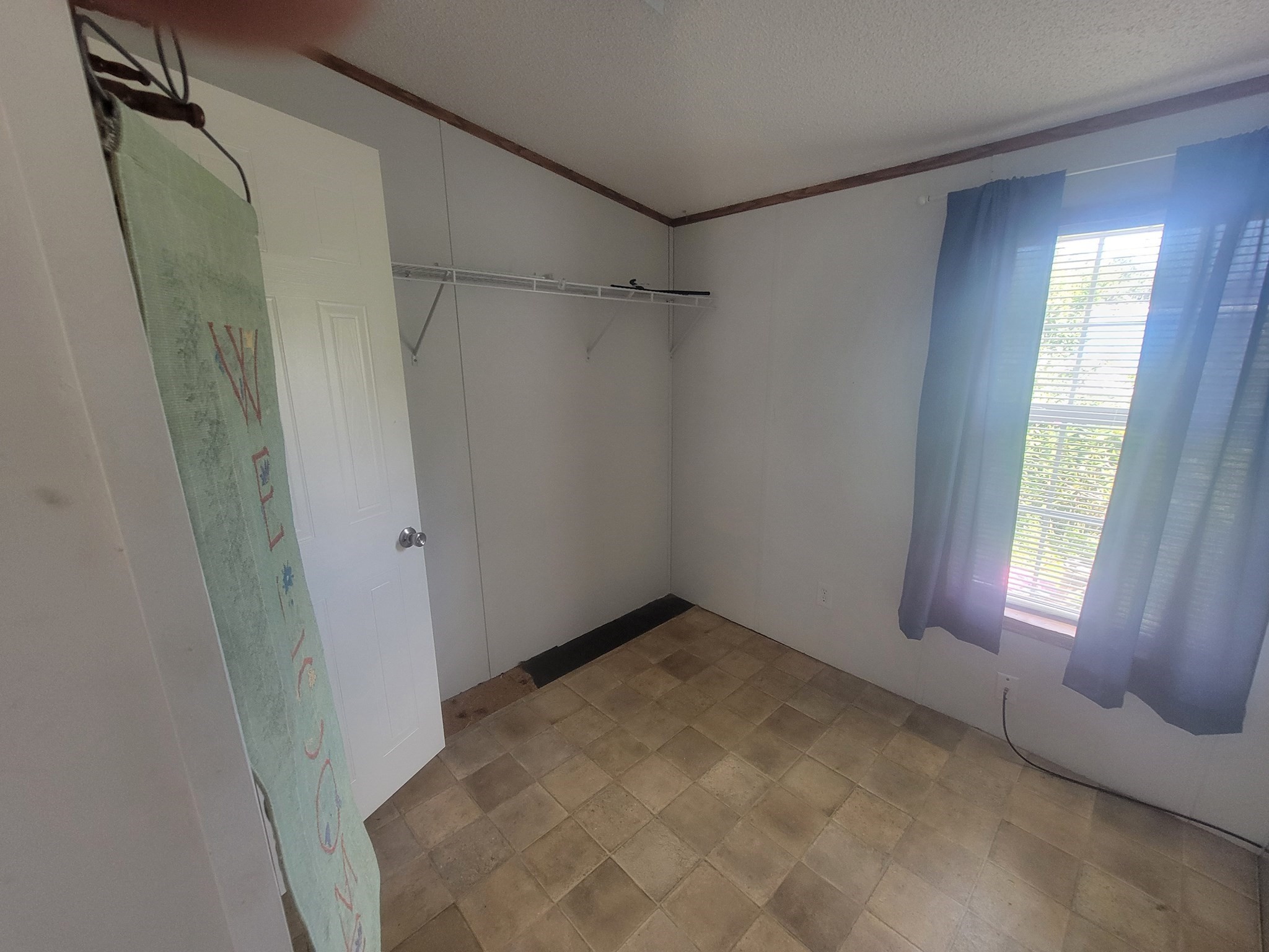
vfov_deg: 89.9
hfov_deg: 106.2
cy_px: 476
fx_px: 477
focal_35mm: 13
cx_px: 634
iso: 320
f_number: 2.2
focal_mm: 2.2
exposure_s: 1/40
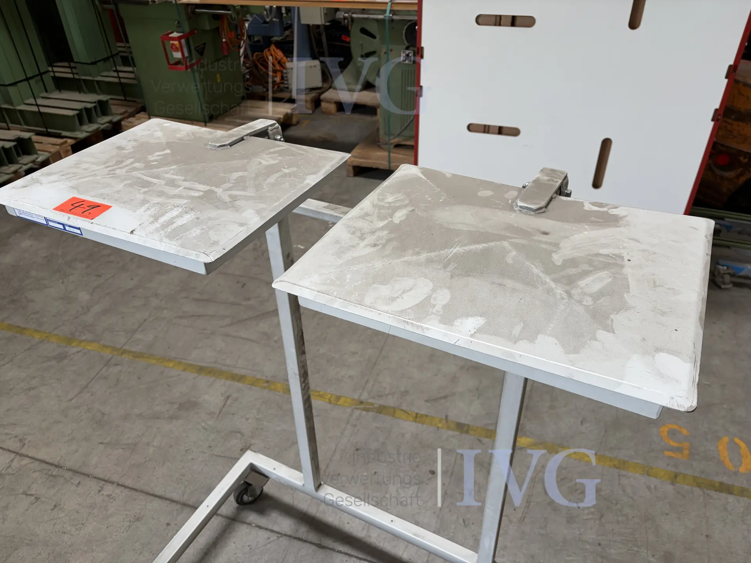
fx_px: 564
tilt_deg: -35.6
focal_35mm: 26
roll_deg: +1.8
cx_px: 376
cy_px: 282
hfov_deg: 67.3
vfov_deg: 53.1
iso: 100
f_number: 1.6
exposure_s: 1/50
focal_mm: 5.96
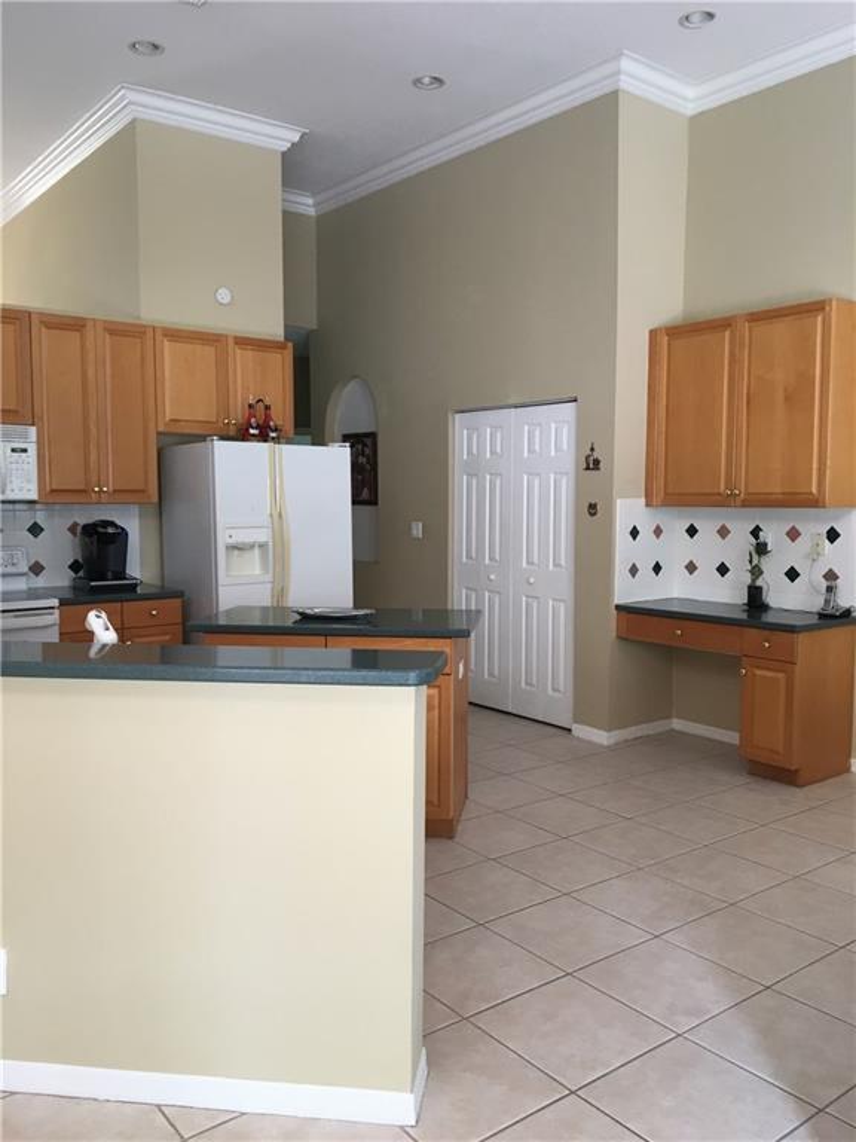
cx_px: 428
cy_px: 571
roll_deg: +1.1
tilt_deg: -3.7
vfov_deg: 61.7
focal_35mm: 29
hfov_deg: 48.2
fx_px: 956
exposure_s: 1/30
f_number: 2.2
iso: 64
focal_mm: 4.15
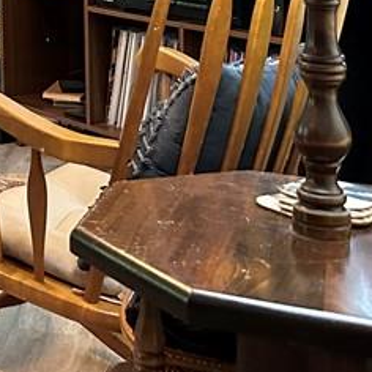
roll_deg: +0.5
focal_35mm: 92
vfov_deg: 17.4
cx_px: -259
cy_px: -147
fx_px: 1119
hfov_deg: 16.4
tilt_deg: -1.4
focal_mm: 6.86
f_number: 1.78
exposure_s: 1/60
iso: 640
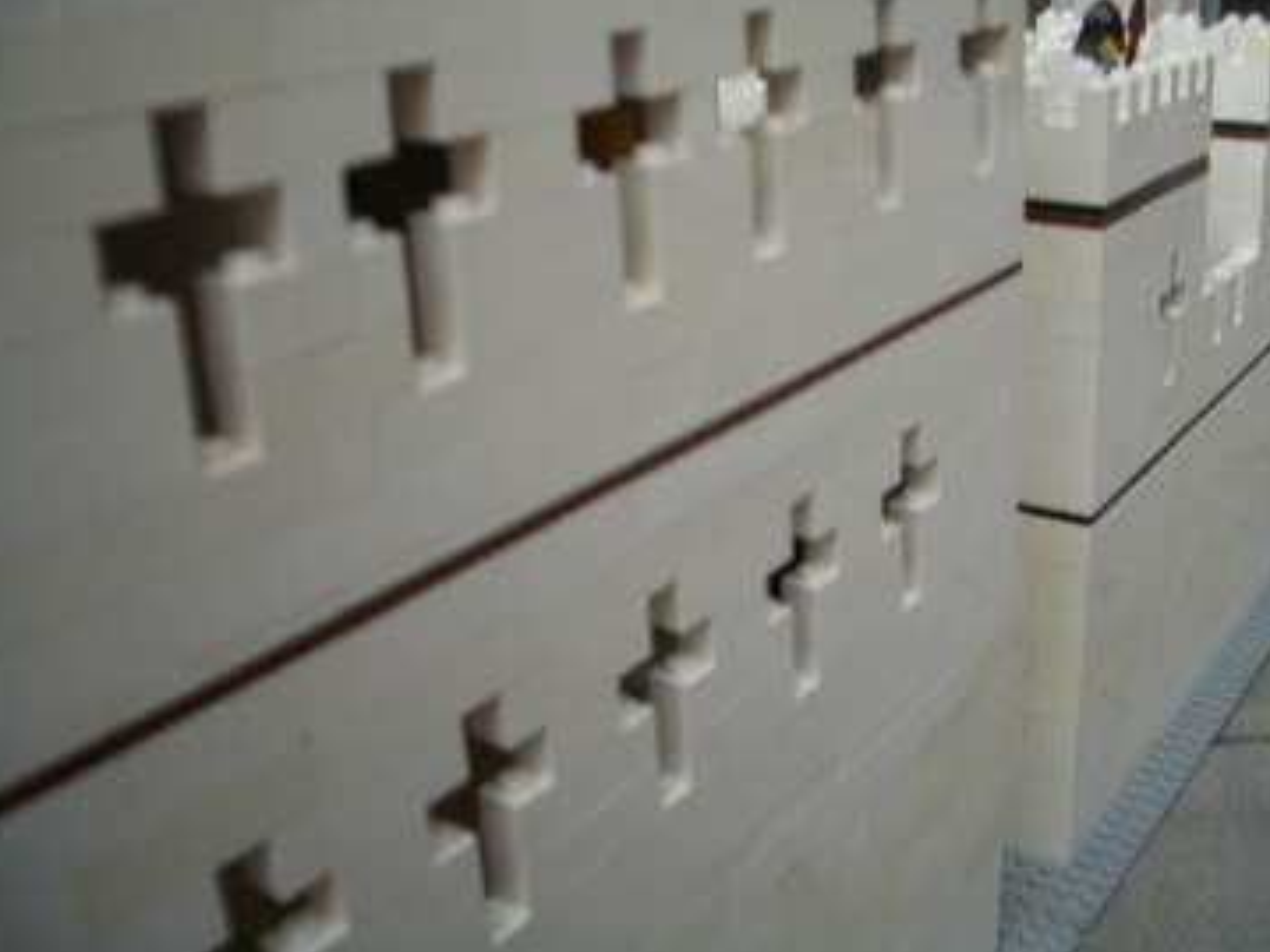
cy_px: 435
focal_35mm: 39
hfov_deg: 47.8
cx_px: 683
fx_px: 1430
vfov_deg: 36.8
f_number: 2.6
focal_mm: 5.8
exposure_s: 1/80
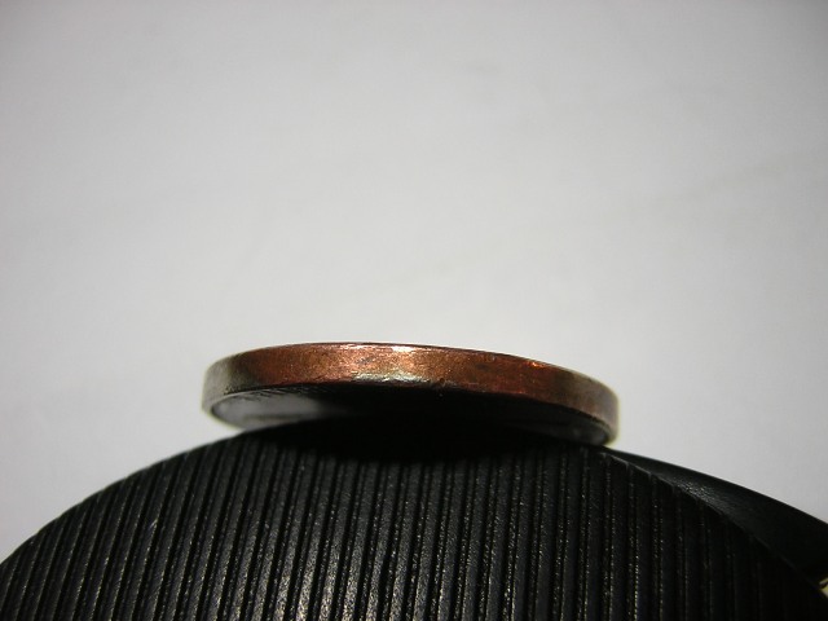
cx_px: 414
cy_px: 310
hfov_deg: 51.4
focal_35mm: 36
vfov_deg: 39.7
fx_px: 861
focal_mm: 4.7
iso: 100
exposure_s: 1/28.1
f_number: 2.6
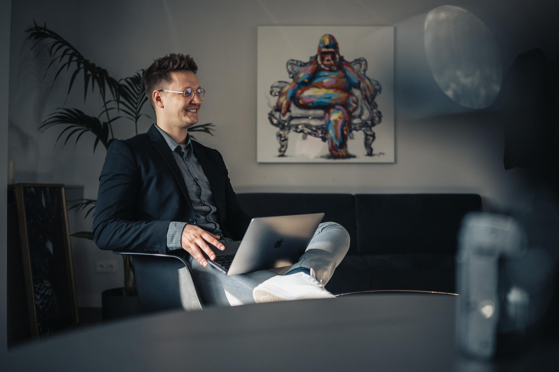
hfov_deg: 54.4
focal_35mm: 35
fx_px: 543
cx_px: 280
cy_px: 186
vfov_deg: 37.8
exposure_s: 1/1000
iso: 400
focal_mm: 35
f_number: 1.8
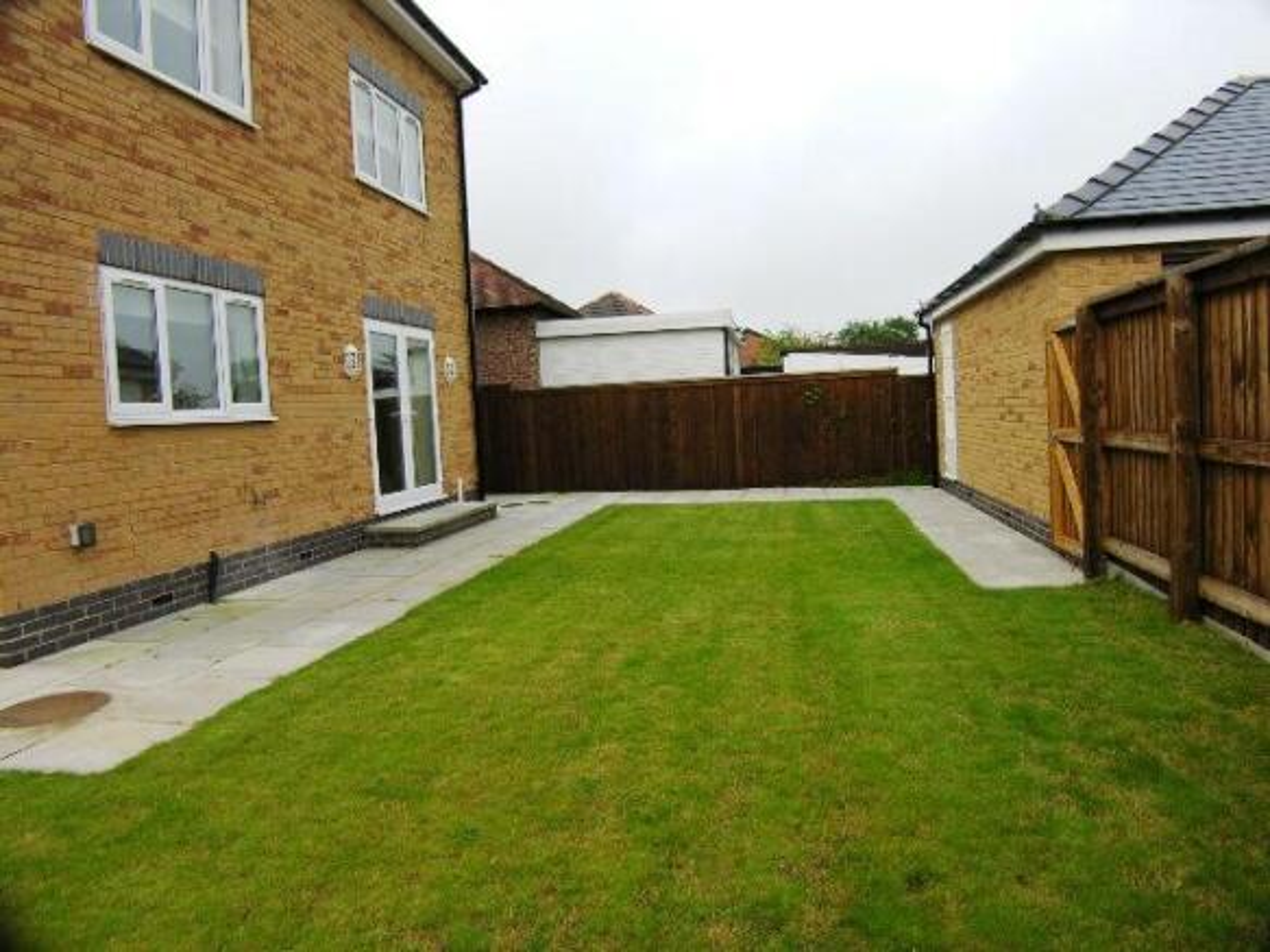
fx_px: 1100
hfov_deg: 60.0
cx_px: 635
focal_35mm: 30
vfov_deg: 46.8
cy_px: 476
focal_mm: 7.5
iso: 50
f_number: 4.4
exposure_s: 1/130
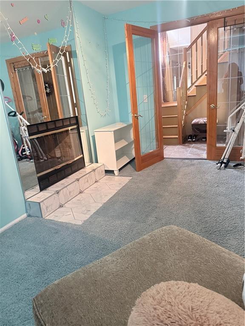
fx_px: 226
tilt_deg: -14.8
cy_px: 163
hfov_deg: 56.8
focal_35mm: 24
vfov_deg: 71.6
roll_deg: +4.6
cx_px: 122
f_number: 1.78
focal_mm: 6.76
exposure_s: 1/40
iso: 800
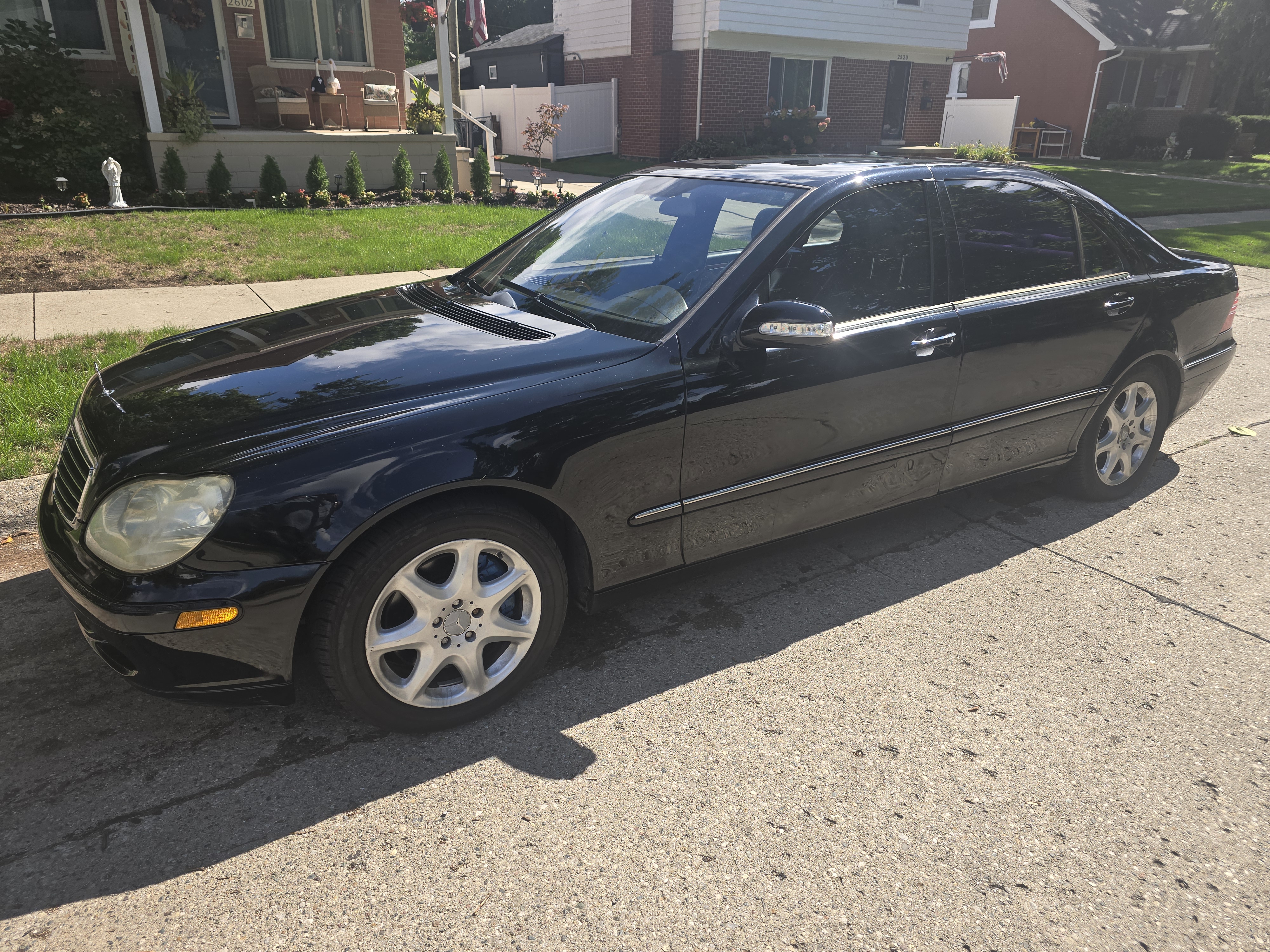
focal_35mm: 23
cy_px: 476
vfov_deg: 58.9
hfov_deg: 73.9
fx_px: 844
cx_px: 635
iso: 12
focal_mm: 6.3
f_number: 1.7
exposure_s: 1/455
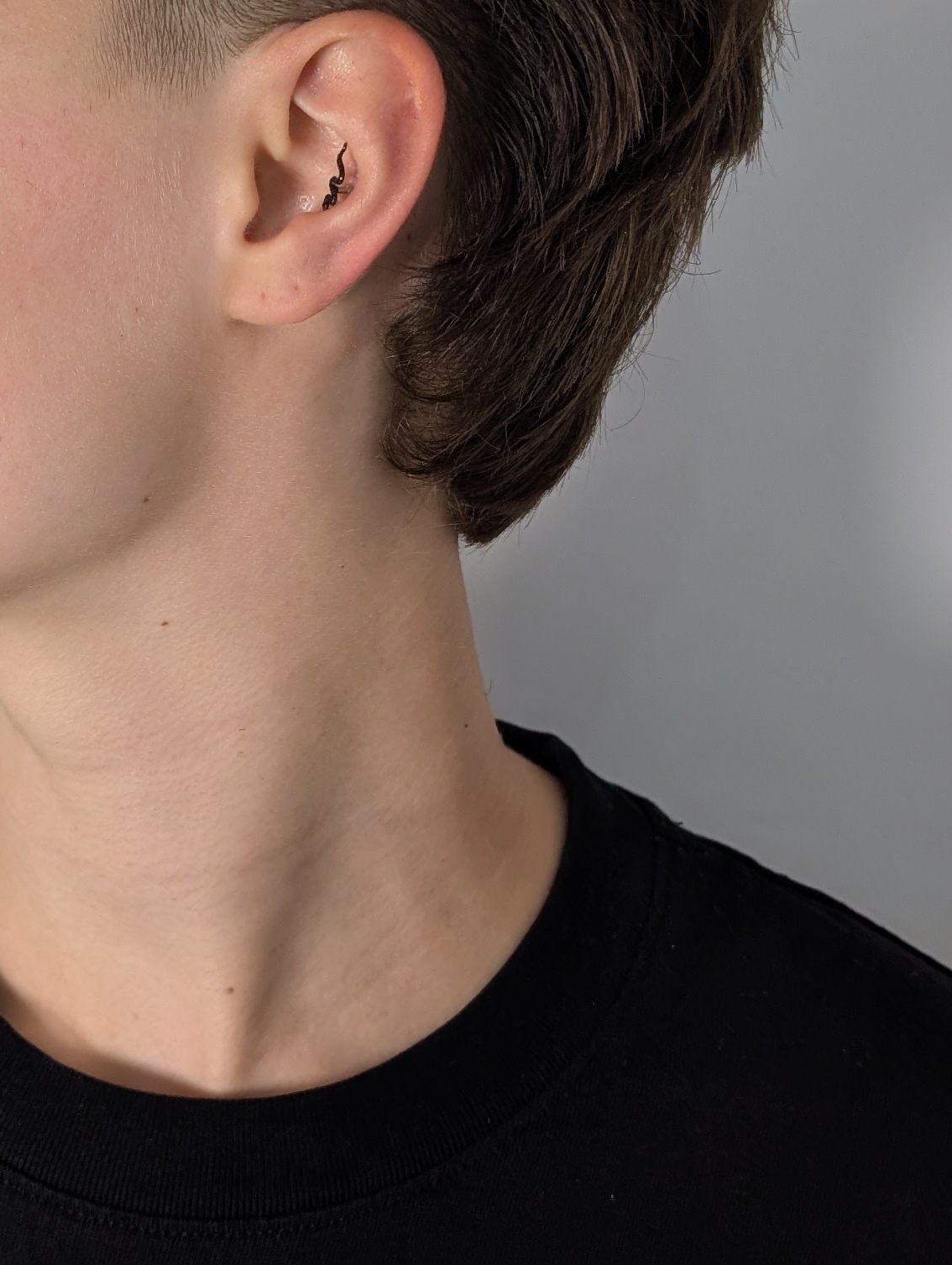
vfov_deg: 29.5
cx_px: 189
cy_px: 410
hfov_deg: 22.3
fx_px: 2377
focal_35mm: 65
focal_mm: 6.9
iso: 338
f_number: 1.68
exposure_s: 1/100
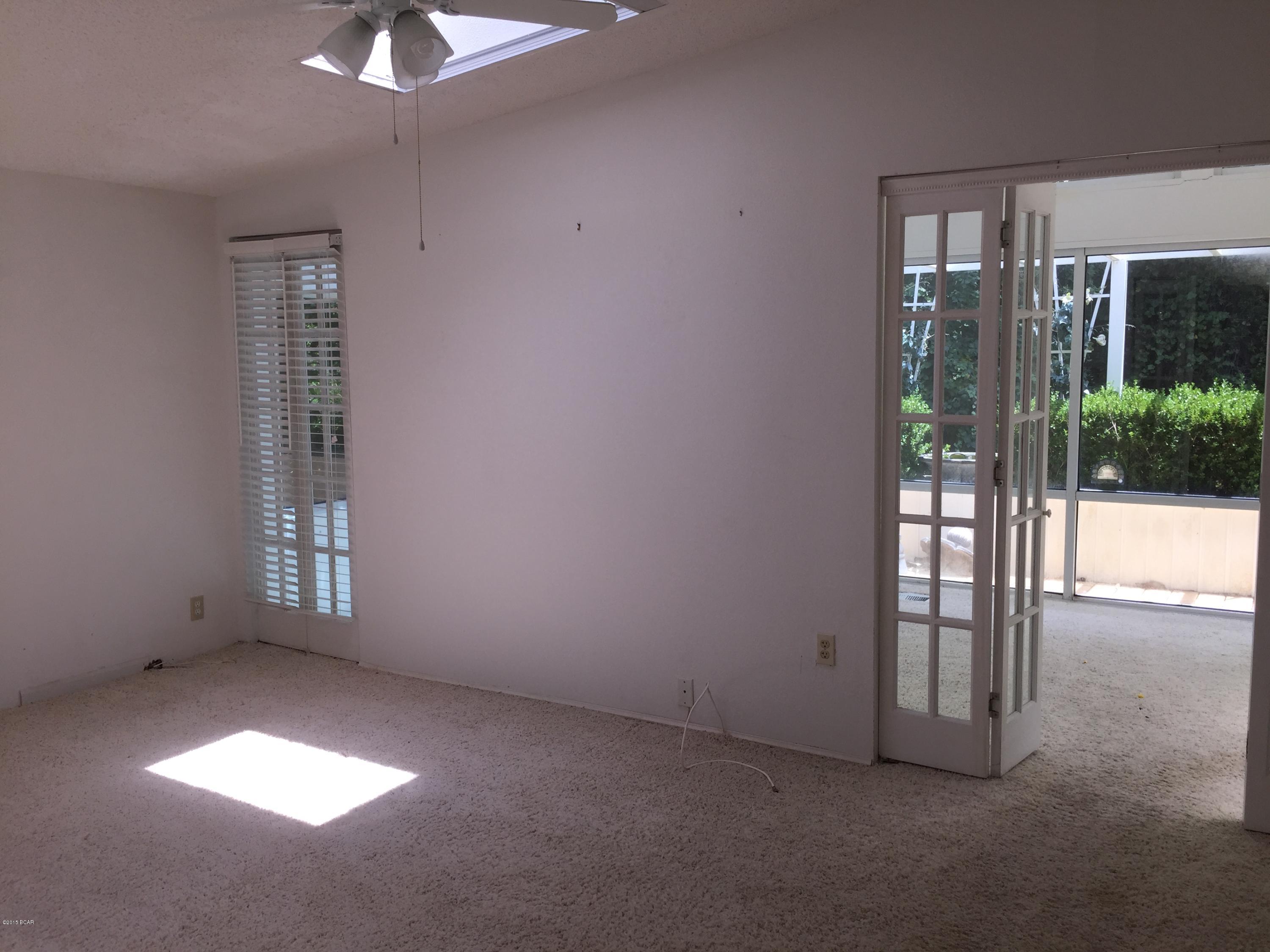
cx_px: 635
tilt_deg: -5.7
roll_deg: -0.2
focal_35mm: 29
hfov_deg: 61.7
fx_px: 1064
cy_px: 476
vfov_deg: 48.2
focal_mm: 4.15
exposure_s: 1/321
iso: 32
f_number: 2.2
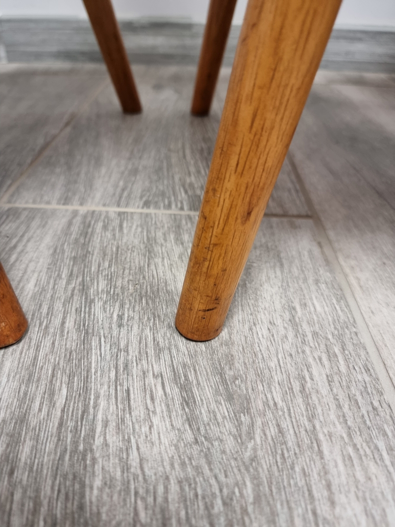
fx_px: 365
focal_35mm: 24
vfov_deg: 71.6
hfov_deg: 56.8
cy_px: 264
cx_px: 198
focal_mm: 6.7
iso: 400
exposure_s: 1/50
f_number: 1.8
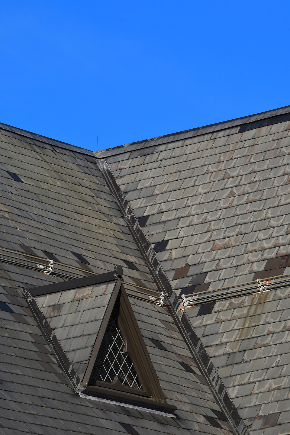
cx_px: 145
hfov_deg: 4.7
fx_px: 3528
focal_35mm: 292
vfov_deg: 7.1
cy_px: 218
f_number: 11
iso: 200
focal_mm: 195
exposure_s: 1/400
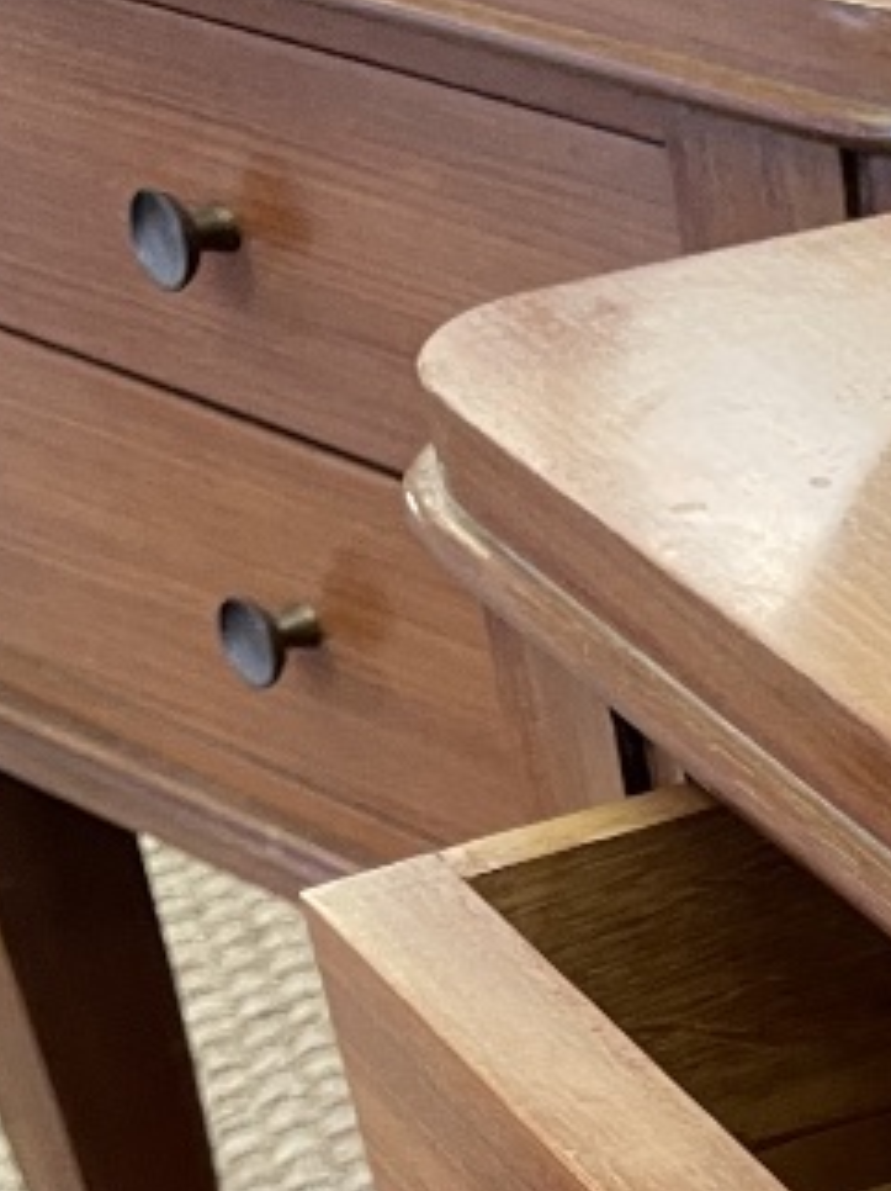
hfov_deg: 13.9
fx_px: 3333
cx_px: 1490
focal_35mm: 97
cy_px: 2130
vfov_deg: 16.8
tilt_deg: -46.4
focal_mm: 4.2
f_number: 1.6
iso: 125
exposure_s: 1/50
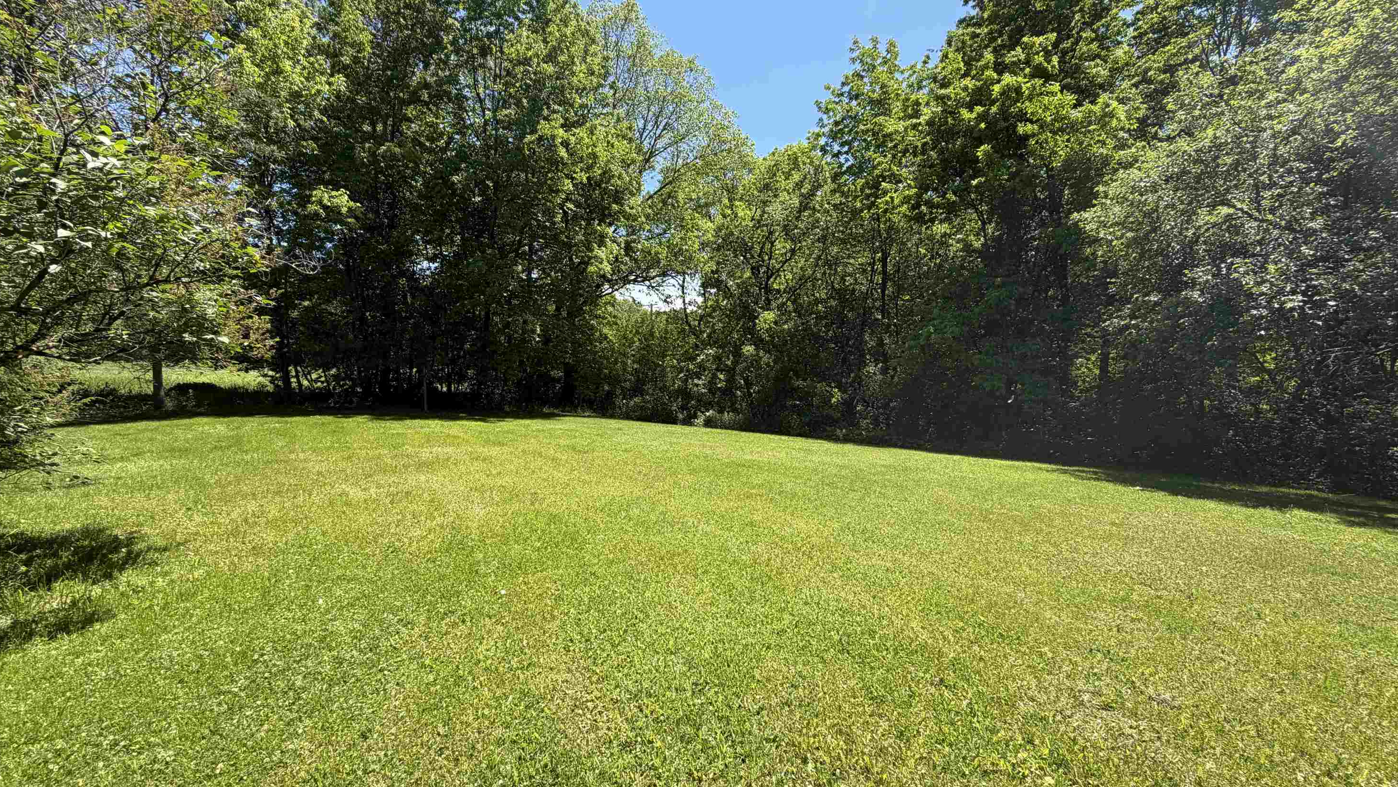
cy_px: 405
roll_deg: +1.7
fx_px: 593
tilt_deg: -1.8
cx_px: 681
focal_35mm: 16
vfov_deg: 67.1
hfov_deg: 99.3
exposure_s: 1/638
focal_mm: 2.22
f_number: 2.2
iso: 40
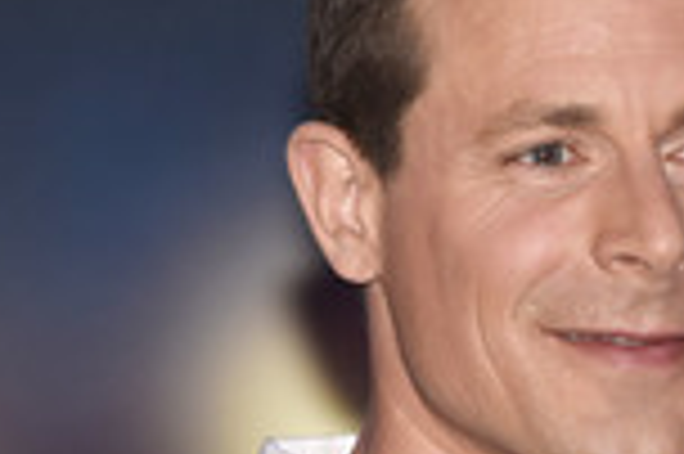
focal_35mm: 824
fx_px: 15648
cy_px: 369
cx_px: 943
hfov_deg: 2.5
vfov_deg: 1.7
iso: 400
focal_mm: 185
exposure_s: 1/400
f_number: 3.5
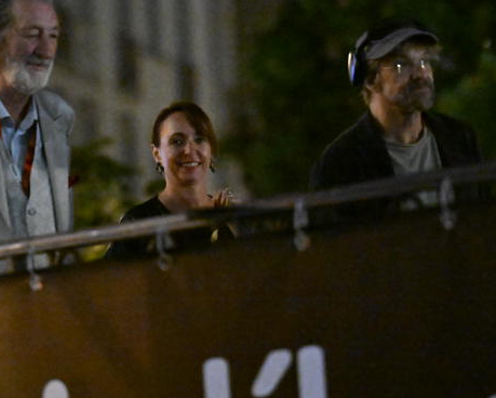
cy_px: 181
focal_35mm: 327
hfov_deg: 5.9
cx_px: 187
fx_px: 4804
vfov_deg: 4.7
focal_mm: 155
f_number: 2.8
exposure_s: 1/160
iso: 32000
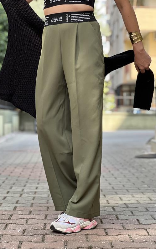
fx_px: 557
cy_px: 124
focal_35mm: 82
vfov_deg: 25.2
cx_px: 67
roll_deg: -1.2
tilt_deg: +0.7
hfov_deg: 15.9
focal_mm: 9
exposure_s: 1/121
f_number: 2.8
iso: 50
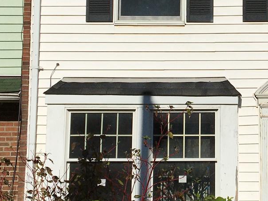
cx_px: 241
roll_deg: -0.4
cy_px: 75
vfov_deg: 15.1
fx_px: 759
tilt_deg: +7.3
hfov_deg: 19.7
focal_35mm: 98
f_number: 2.2
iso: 25
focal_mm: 4.15
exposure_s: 1/9615
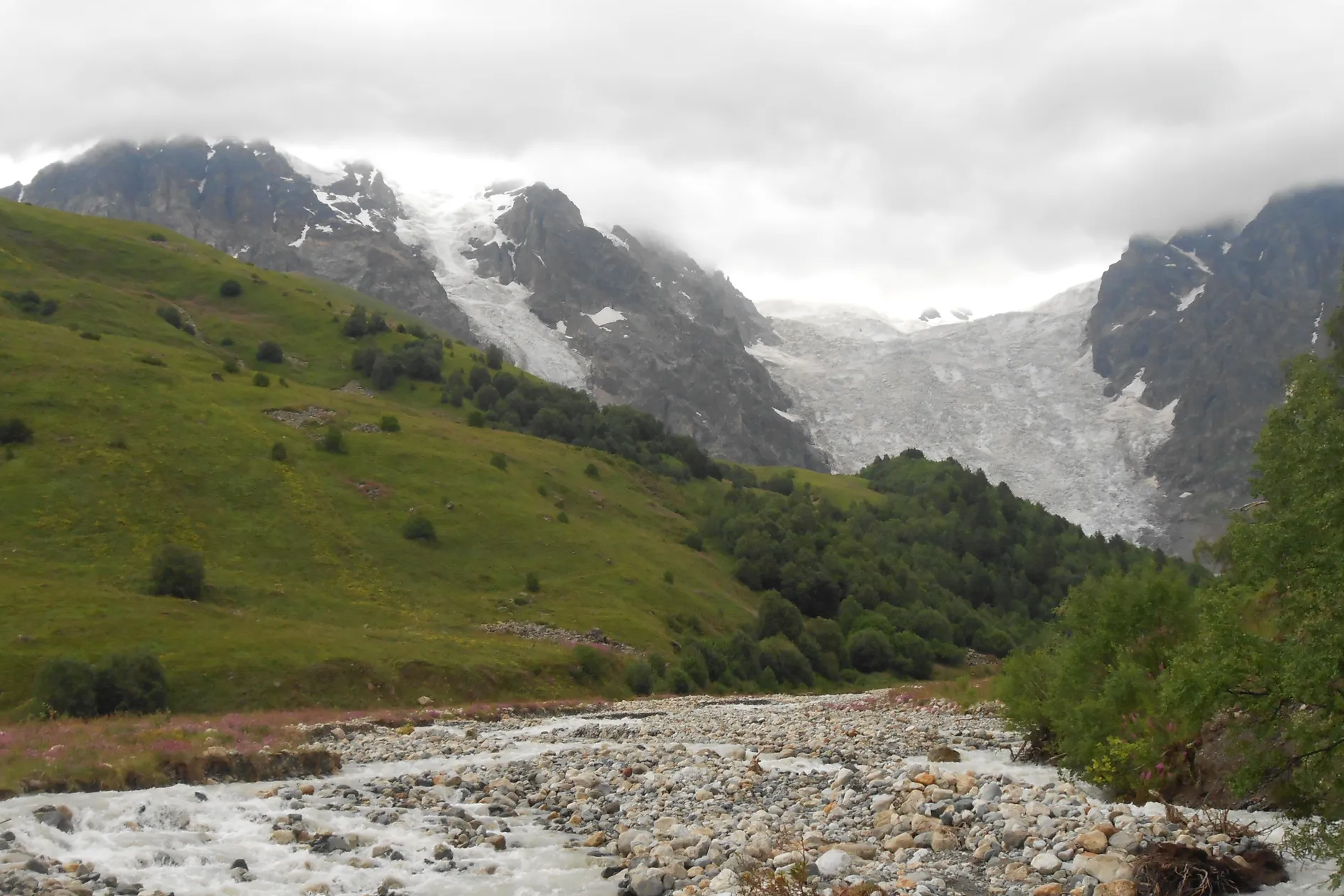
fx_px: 1493
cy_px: 458
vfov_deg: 33.4
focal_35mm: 40
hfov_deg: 48.5
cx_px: 675
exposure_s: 1/250
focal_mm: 6.8
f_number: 4.2
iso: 160
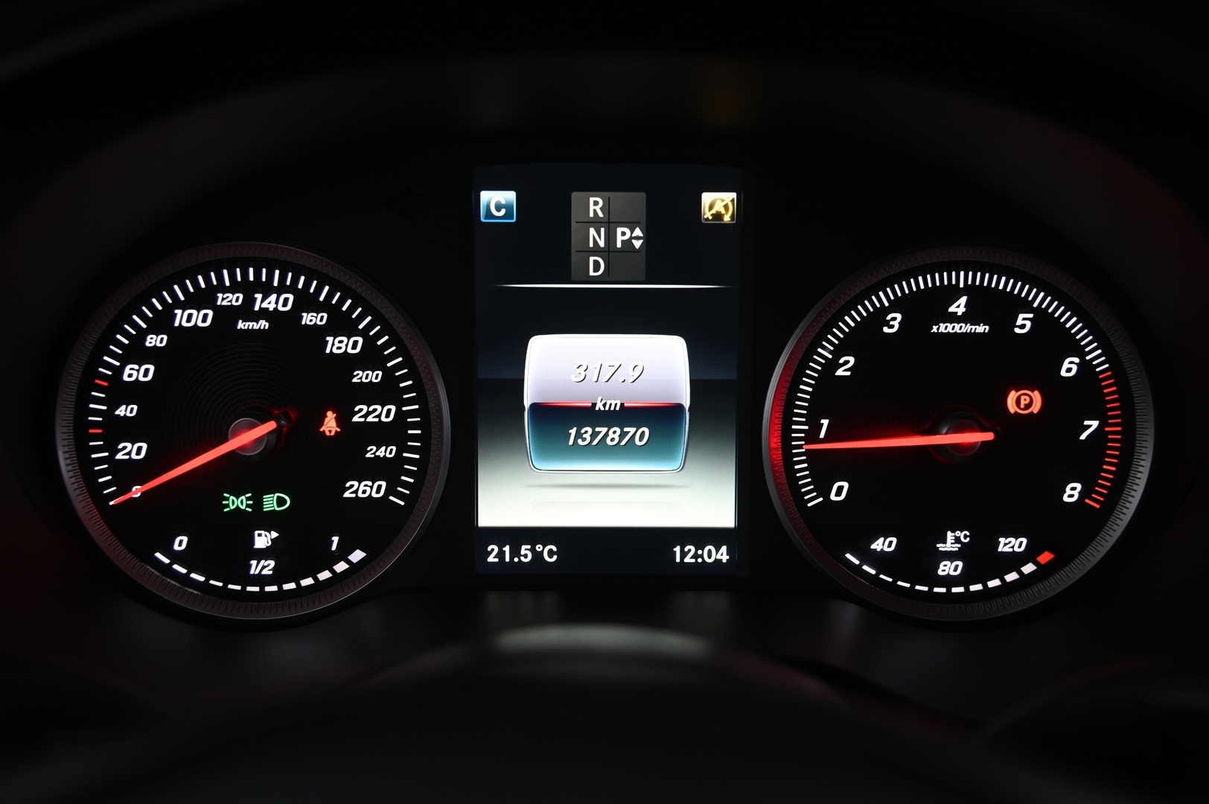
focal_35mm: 44
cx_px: 604
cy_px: 402
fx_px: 1476
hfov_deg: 44.5
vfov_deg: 30.5
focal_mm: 44
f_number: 4
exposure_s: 1/50
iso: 2000
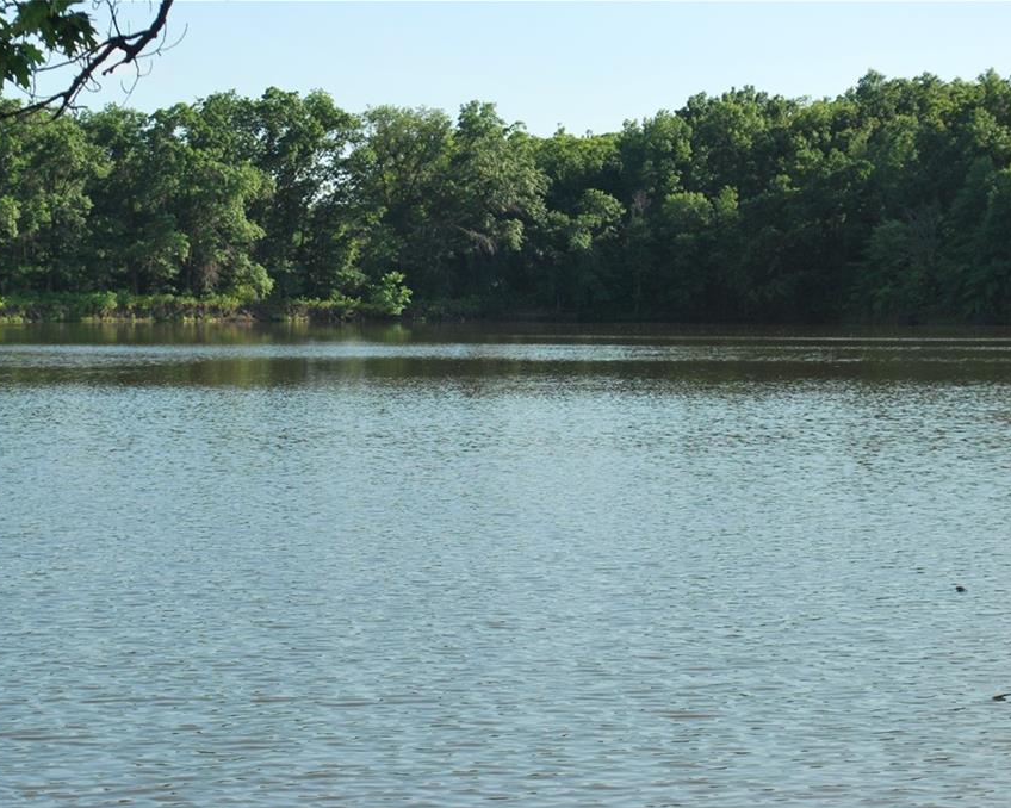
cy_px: 406
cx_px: 422
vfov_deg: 16.4
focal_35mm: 94
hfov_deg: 20.5
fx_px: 2799
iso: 400
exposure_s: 1/500
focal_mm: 55
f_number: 8
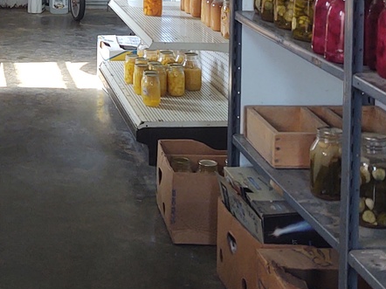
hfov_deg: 21.8
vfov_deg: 15.5
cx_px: 49
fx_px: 981
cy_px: -135
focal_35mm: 88
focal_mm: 4.75
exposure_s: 1/50
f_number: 1.7
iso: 123
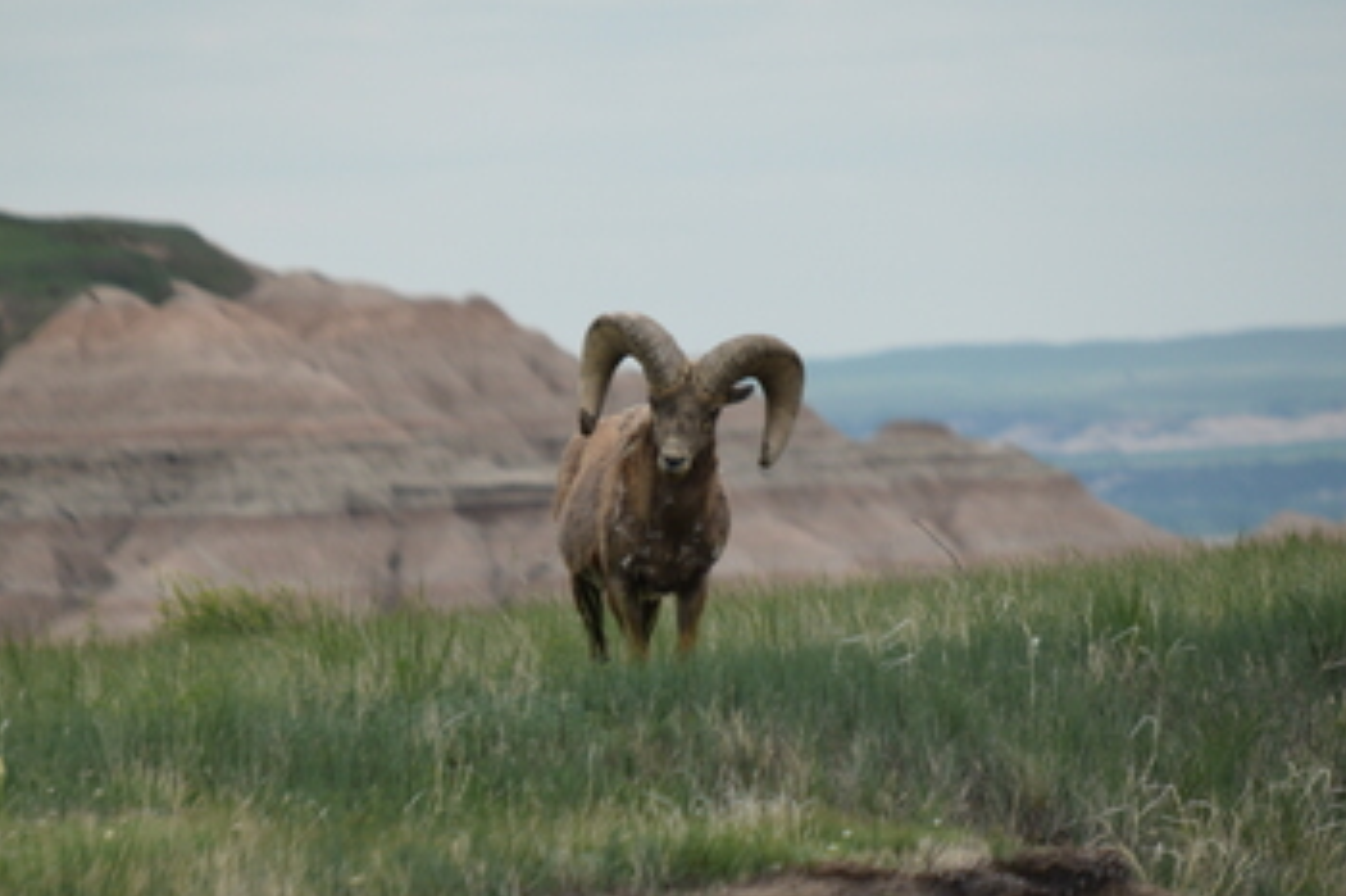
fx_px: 26869
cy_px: 494
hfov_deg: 2.9
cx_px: 611
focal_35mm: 719
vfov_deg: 1.9
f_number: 6.3
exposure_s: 1/500
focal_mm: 300
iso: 250
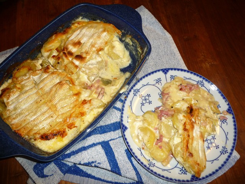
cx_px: 122
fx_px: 198
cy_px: 92
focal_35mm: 28
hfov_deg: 63.4
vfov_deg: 49.7
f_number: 3.3
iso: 100
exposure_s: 1/30
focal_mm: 4.7
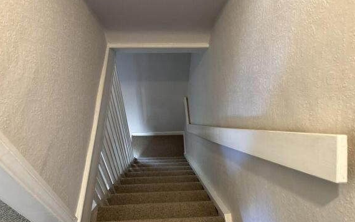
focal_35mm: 26
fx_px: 251
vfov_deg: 47.3
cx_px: 179
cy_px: 131
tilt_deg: -53.8
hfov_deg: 70.4
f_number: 1.78
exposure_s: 1/50
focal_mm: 6.86
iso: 320
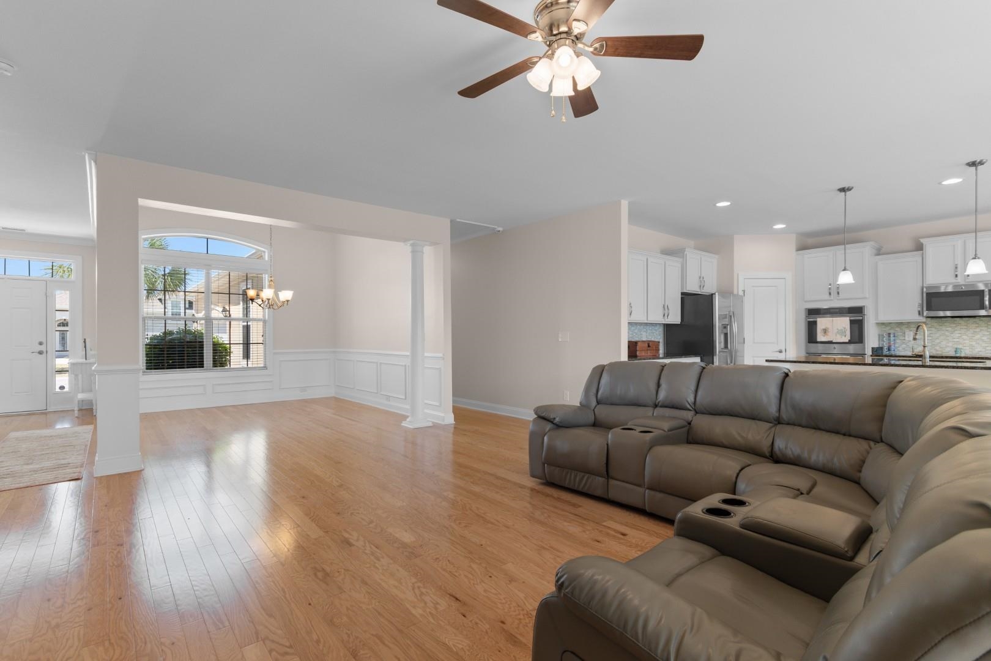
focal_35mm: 16
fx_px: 440
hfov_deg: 96.7
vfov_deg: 73.7
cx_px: 496
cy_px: 330
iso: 100
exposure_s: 1/2
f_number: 4.8
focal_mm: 11
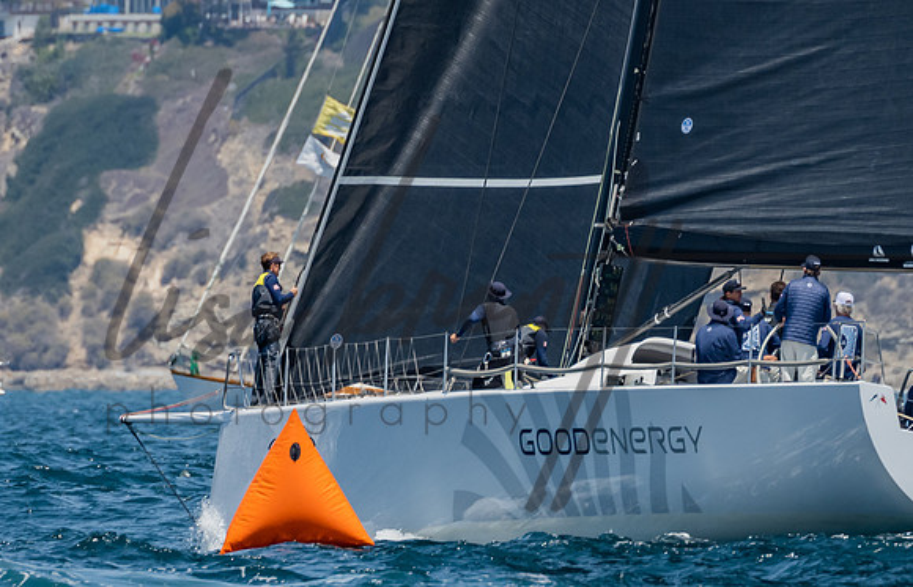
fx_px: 28335
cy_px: 194
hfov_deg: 1.8
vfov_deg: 1.2
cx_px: 514
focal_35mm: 1129
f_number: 5.6
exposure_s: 1/1600
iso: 320
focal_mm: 400
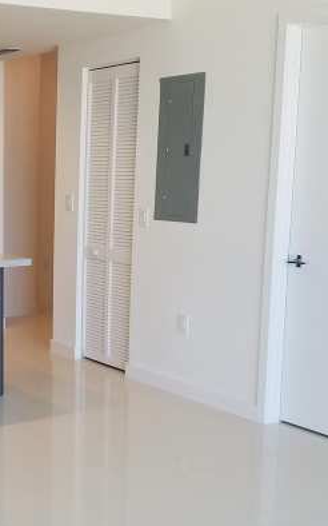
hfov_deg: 21.9
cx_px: -31
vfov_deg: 36.2
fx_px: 802
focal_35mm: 56
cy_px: 312
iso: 64
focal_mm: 4.2
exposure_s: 1/120
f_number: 1.7
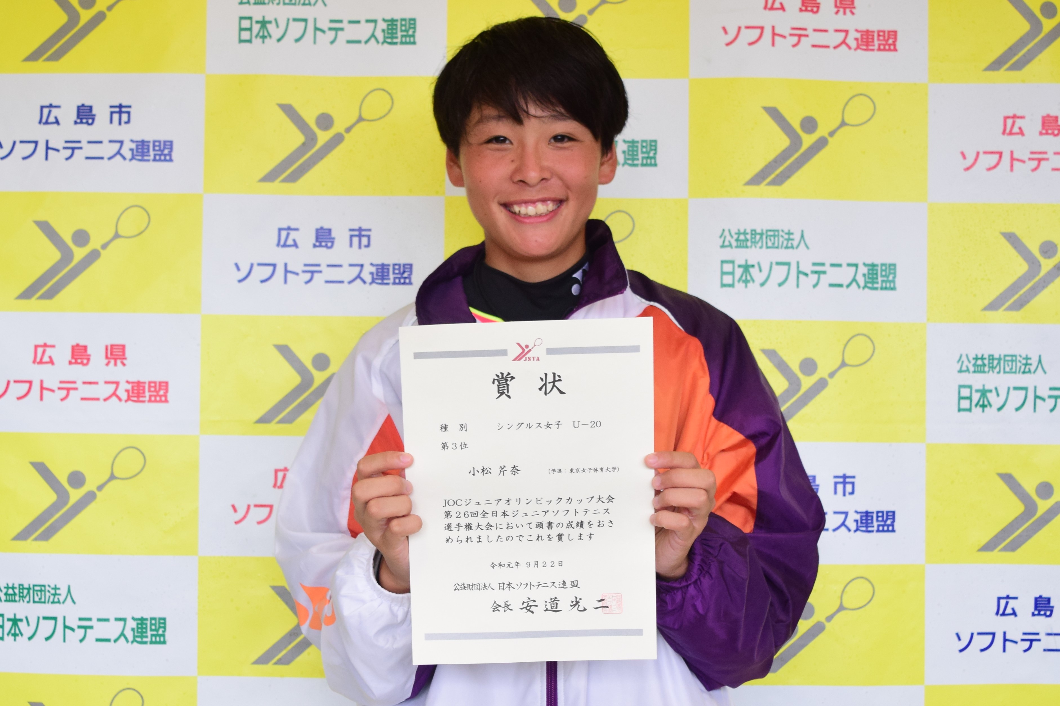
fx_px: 972
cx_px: 530
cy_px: 353
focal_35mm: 33
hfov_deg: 57.2
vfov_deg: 40.0
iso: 640
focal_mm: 22
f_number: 3.8
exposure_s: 1/200
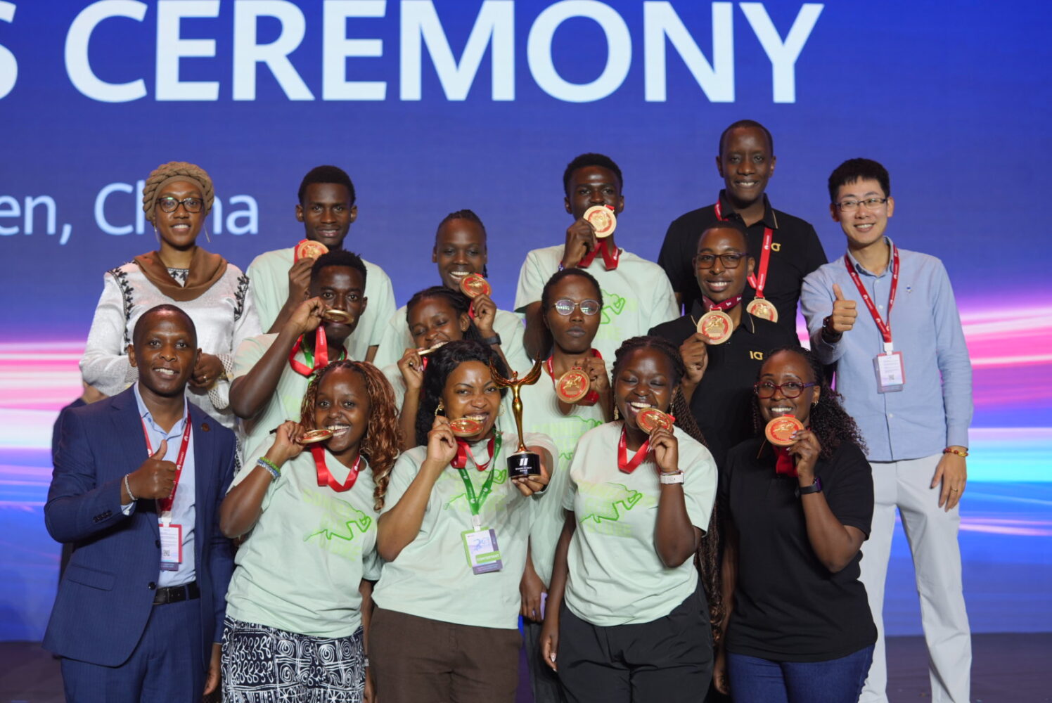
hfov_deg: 28.8
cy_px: 352
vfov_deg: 19.5
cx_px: 526
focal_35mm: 70
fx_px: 2047
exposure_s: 1/160
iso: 500
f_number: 4
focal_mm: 70
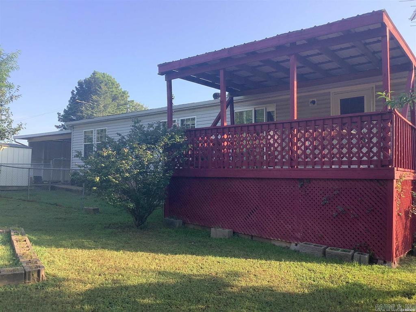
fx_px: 373
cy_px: 156
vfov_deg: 45.4
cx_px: 208
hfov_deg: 58.4
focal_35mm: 31
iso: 25
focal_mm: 3.3
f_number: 2.4
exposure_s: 1/278
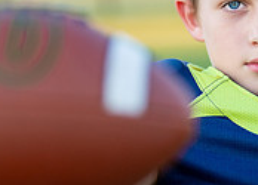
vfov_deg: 7.5
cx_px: 283
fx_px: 1410
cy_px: 75
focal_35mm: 192
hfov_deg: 10.3
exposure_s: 1/1600
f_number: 1.2
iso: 160
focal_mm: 50
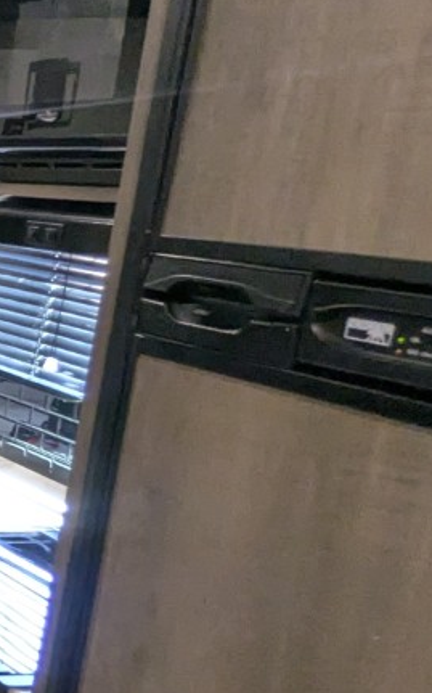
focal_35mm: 55
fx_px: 1037
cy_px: 423
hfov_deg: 14.6
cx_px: -617
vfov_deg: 36.7
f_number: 2.2
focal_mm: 2.35
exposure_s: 1/38.3
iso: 332
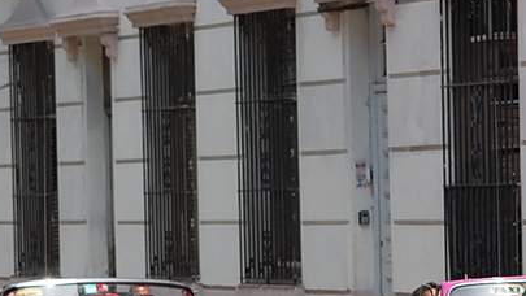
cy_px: 268
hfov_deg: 5.9
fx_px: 5092
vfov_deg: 3.3
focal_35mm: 365
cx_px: 253
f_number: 5.6
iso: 200
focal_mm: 92
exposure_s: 1/500
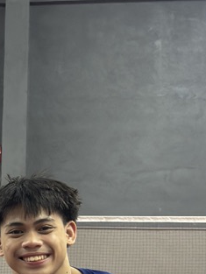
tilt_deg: -0.6
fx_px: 1055
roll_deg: -1.3
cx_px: -195
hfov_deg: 10.3
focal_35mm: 133
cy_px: 236
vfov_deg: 14.7
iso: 250
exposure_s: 1/40
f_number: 1.6
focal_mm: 5.96
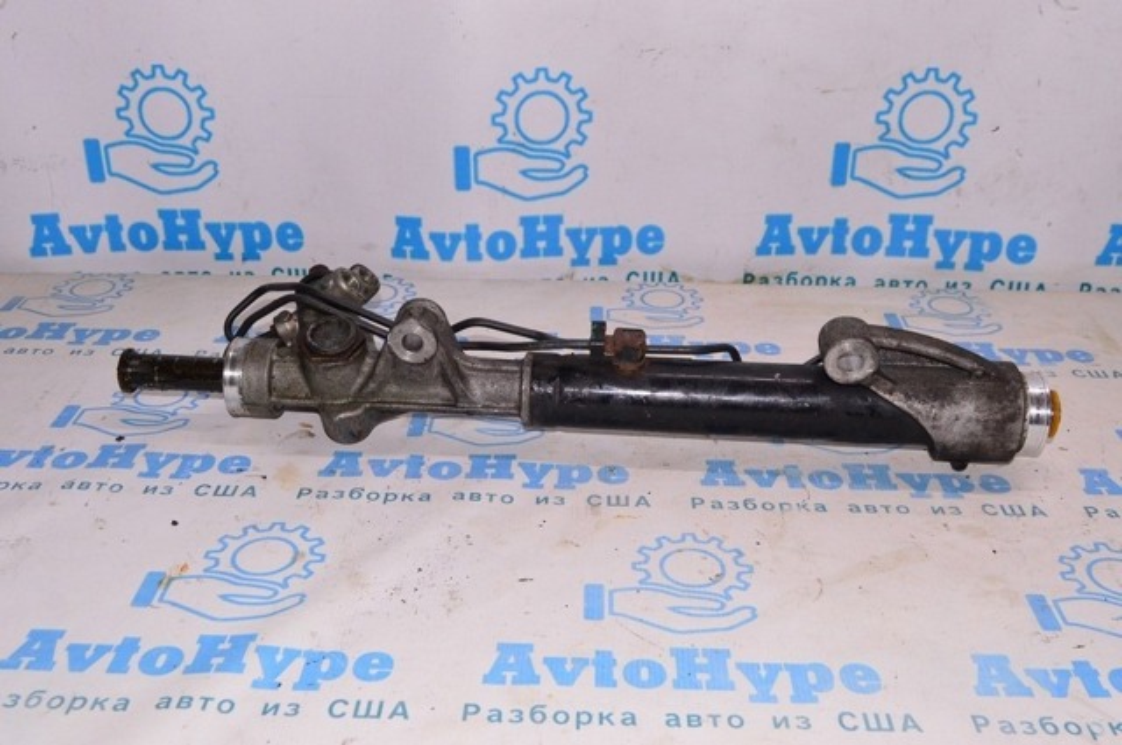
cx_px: 561
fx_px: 1214
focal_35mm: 39
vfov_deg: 34.1
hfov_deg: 49.6
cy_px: 372
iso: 1600
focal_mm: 26
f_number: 8
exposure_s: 1/200
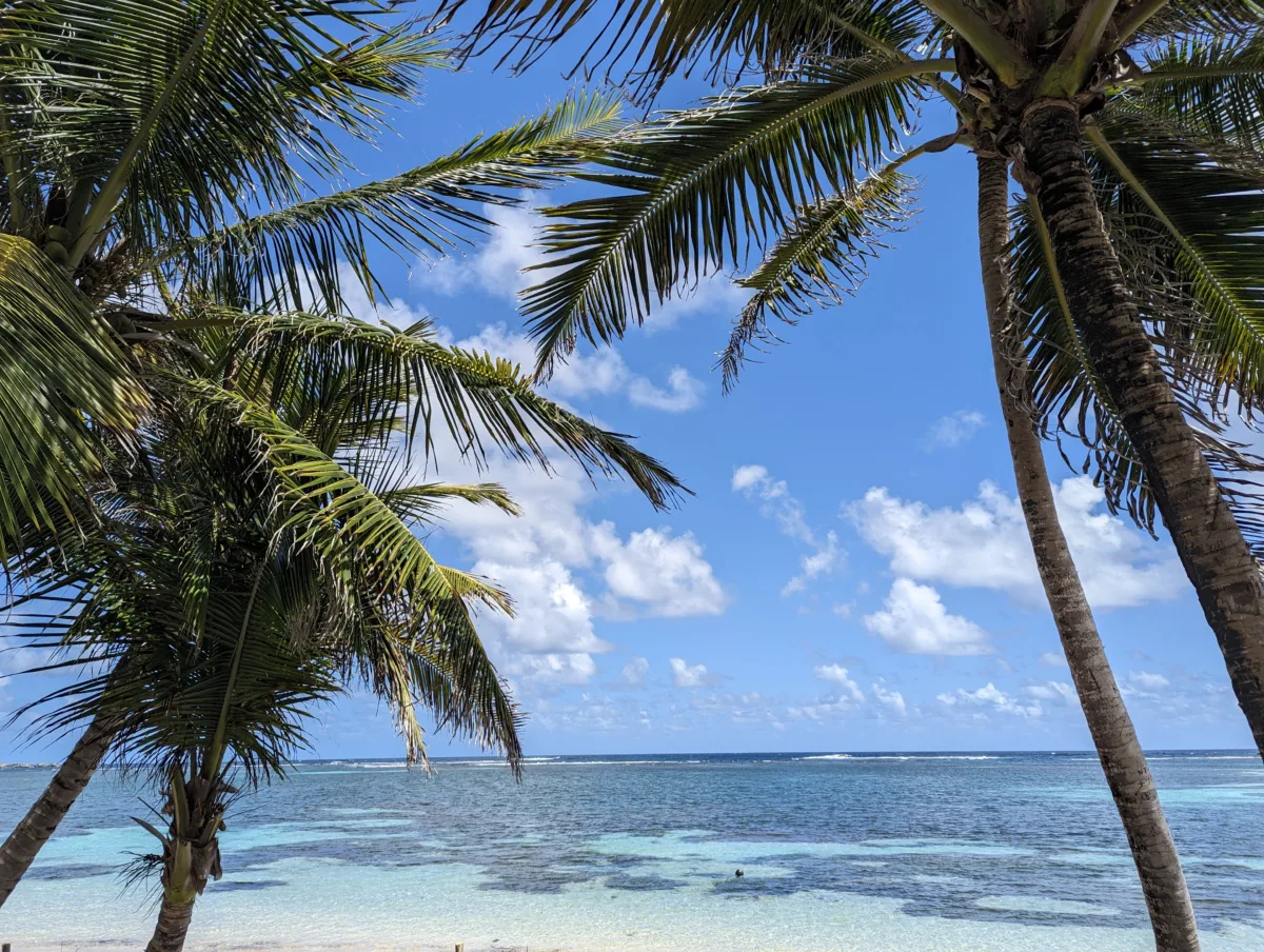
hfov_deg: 71.5
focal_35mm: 24
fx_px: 878
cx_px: 632
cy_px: 476
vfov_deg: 57.0
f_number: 1.85
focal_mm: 6.81
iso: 45
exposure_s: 1/2410
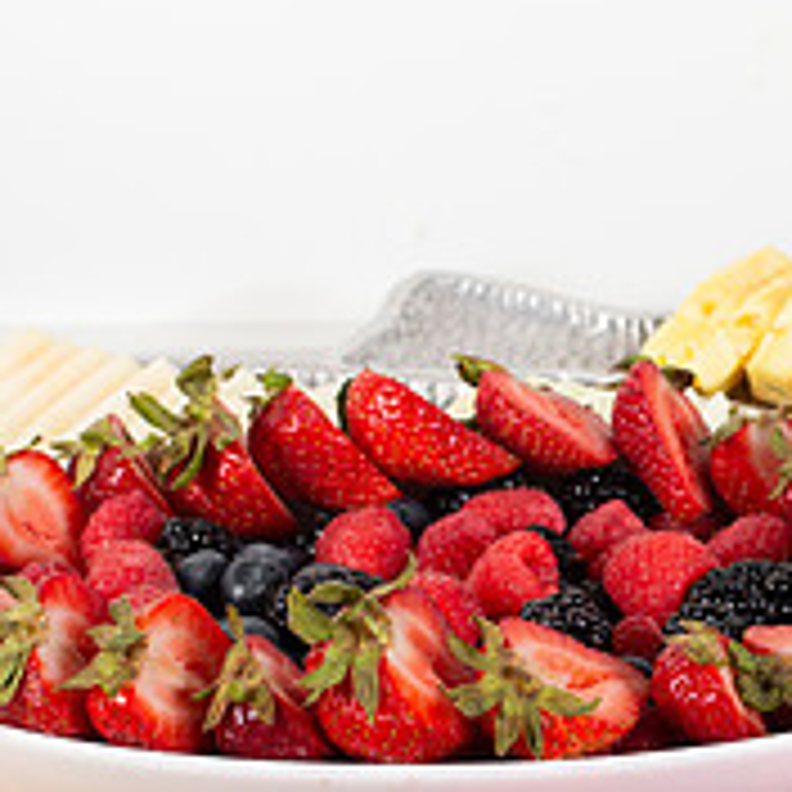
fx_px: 3883
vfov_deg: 11.6
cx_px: 732
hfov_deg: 11.6
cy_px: 715
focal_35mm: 150
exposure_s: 1/60
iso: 250
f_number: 9
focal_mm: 50
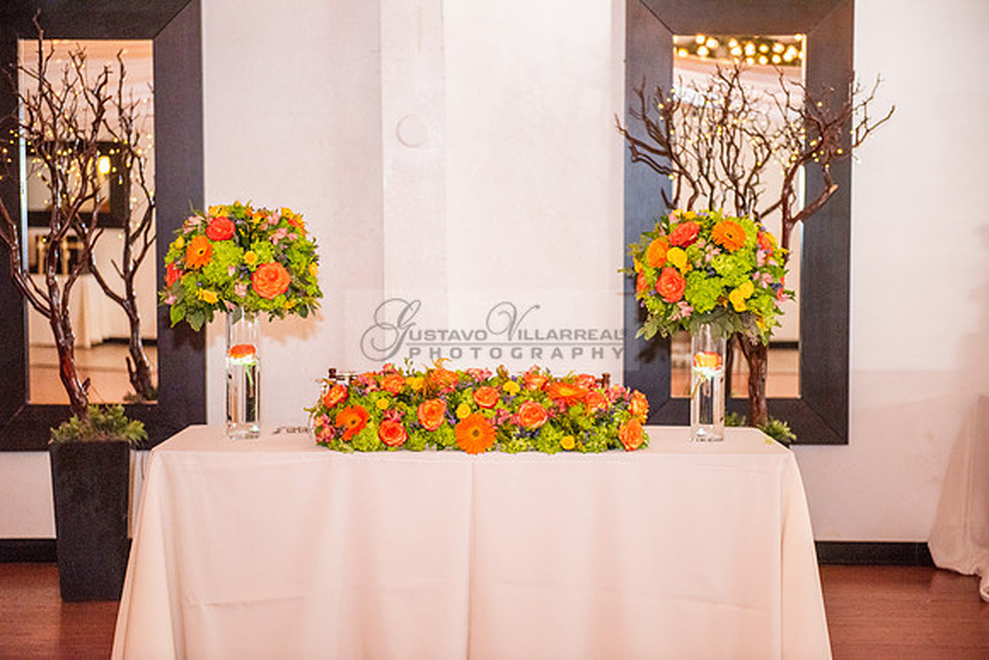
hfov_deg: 28.8
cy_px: 330
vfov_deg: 19.5
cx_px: 494
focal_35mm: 70
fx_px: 1923
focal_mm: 70
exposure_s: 1/200
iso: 2000
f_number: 2.8
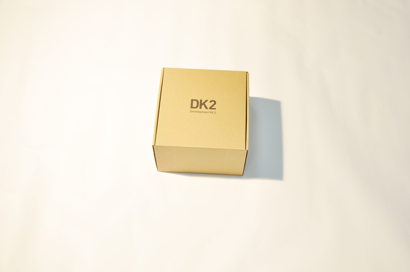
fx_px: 478
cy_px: 136
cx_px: 205
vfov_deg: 31.8
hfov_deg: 46.4
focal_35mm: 42
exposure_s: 1/60
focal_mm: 28
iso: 400
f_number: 6.3
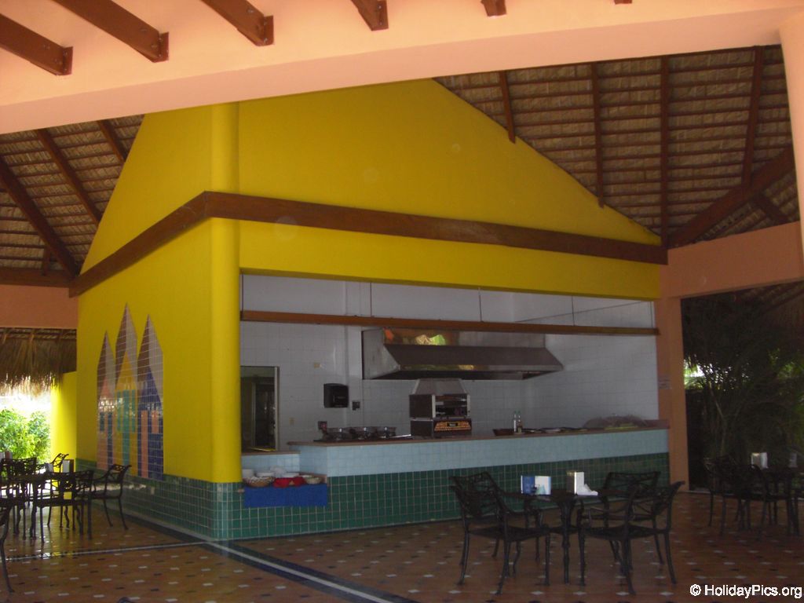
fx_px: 883
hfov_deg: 49.0
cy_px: 302
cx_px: 402
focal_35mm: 38
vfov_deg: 37.7
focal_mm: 6.2
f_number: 2.7
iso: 200
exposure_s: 1/60
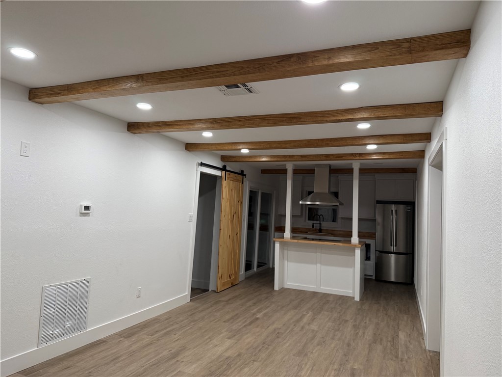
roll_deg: -2.5
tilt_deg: +3.7
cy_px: 188
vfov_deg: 56.8
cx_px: 251
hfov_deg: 71.6
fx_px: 348
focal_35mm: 24
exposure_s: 1/140
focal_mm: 6.76
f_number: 1.78
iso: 200
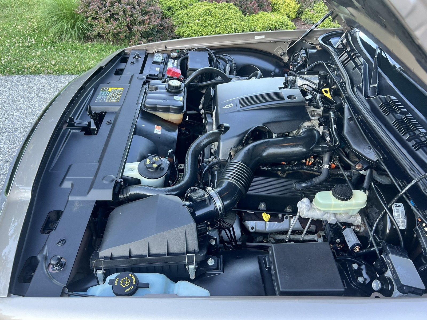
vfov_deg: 53.1
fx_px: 321
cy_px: 160
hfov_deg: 67.3
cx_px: 214
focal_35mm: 26
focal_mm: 5.7
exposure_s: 1/121
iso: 100
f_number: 1.5
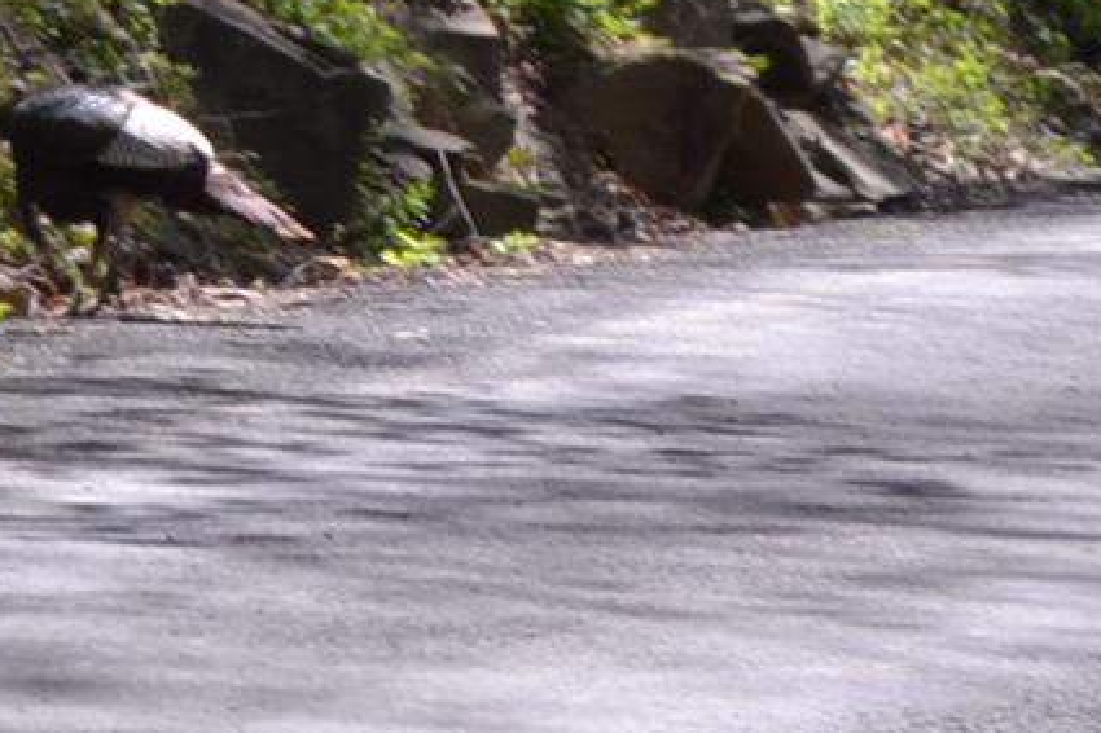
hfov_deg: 5.1
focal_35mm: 397
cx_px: -1148
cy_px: -465
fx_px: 12149
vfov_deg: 3.4
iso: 100
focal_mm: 55
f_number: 5.6
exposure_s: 1/125
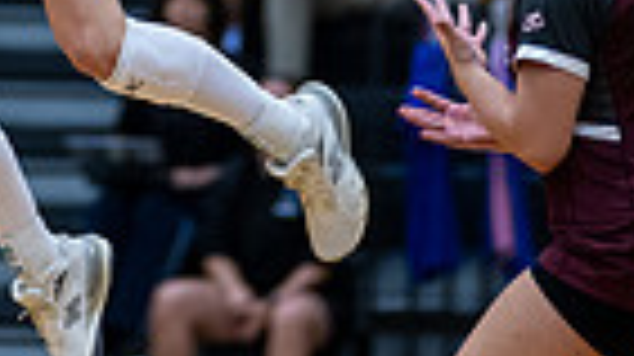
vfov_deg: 2.6
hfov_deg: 4.8
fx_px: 7625
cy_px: -680
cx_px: 52
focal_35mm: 454
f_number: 1.2
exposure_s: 1/2000
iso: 1250
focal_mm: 85
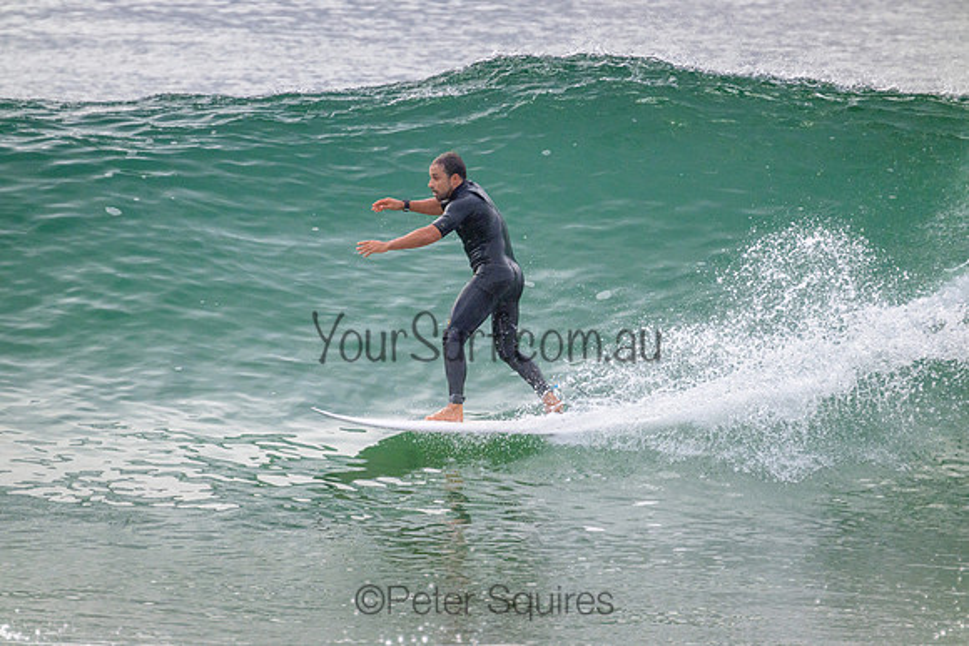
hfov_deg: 2.6
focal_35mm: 800
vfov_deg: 1.7
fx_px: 21537
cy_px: 323
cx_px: 484
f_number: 11
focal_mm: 800
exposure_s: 1/2000
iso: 1800
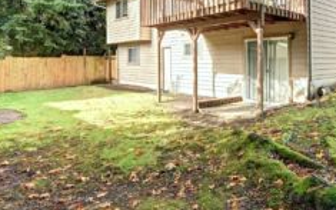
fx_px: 238
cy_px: 59
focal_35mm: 26
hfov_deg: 65.8
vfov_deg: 46.3
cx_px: 255
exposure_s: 1/25
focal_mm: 10
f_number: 11
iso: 1000
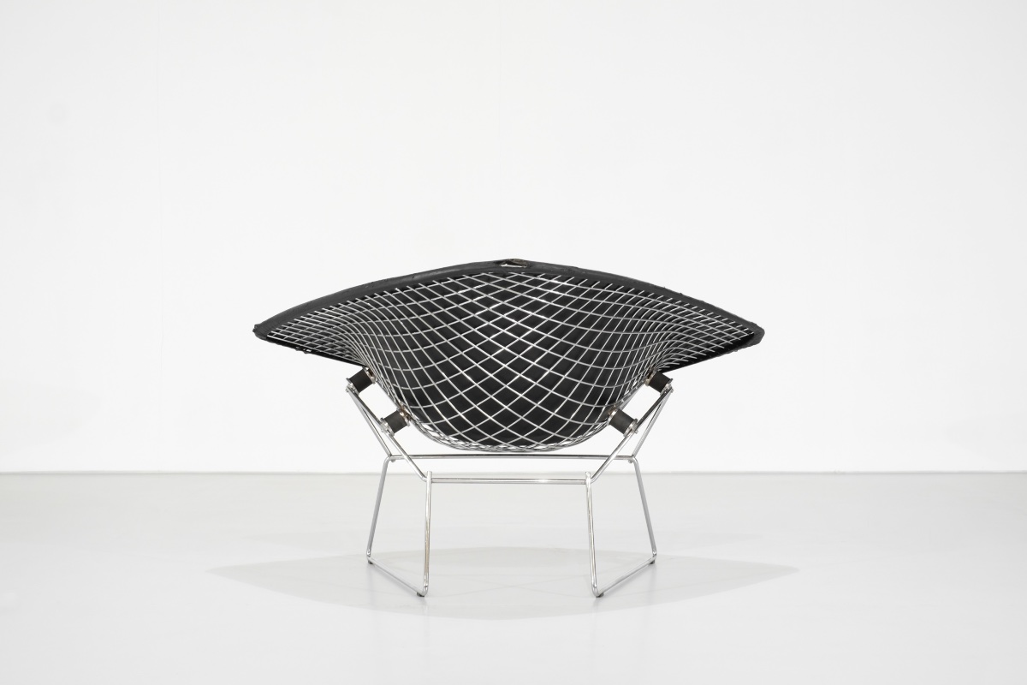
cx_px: 514
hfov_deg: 37.5
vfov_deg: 25.5
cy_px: 342
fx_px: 1512
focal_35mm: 53
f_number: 8
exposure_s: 1/26
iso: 800
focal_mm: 35
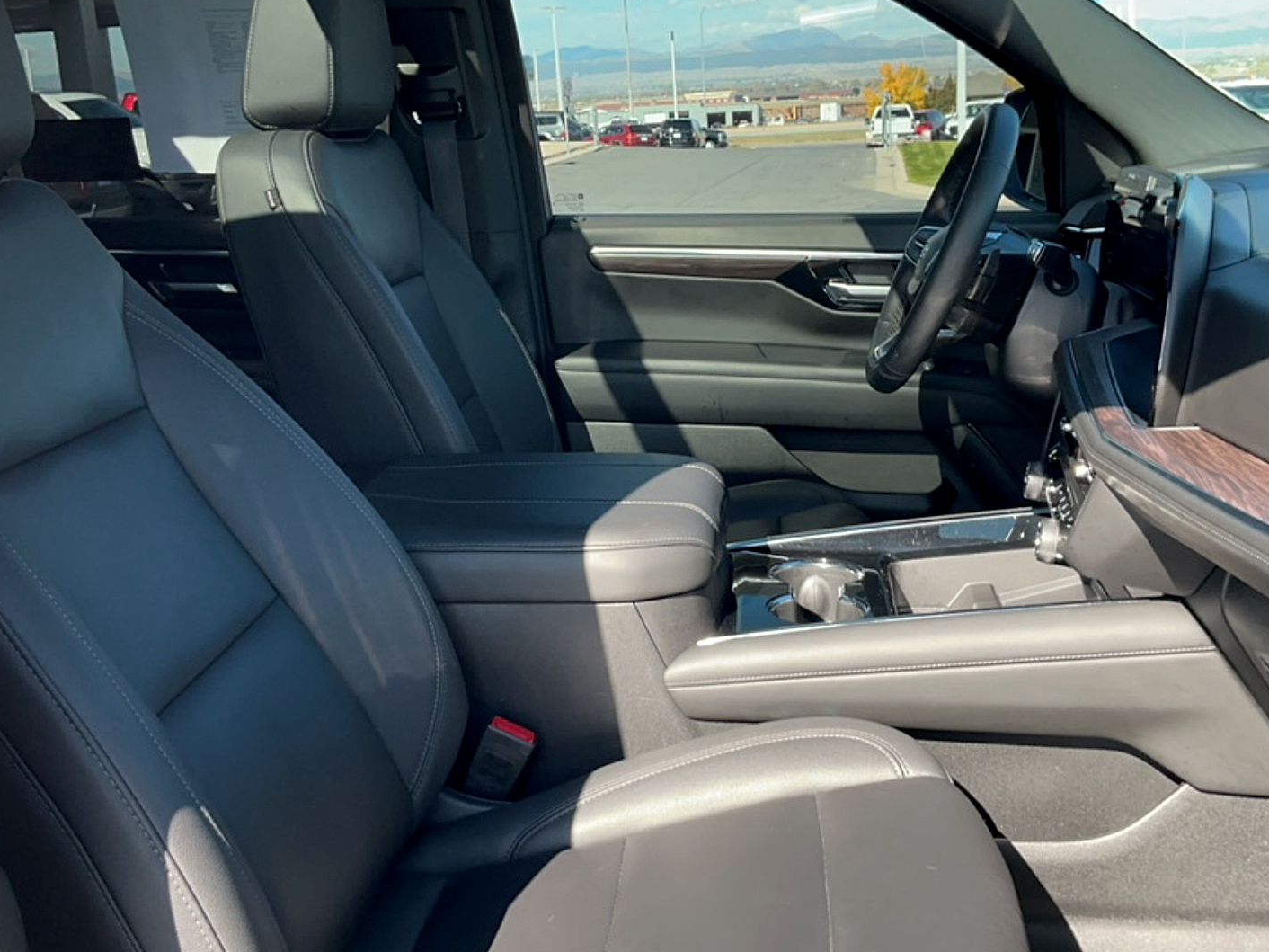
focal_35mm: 34
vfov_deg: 41.8
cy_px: 456
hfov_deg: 53.9
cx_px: 674
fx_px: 1246
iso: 20
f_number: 1.8
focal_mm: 3
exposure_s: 1/178
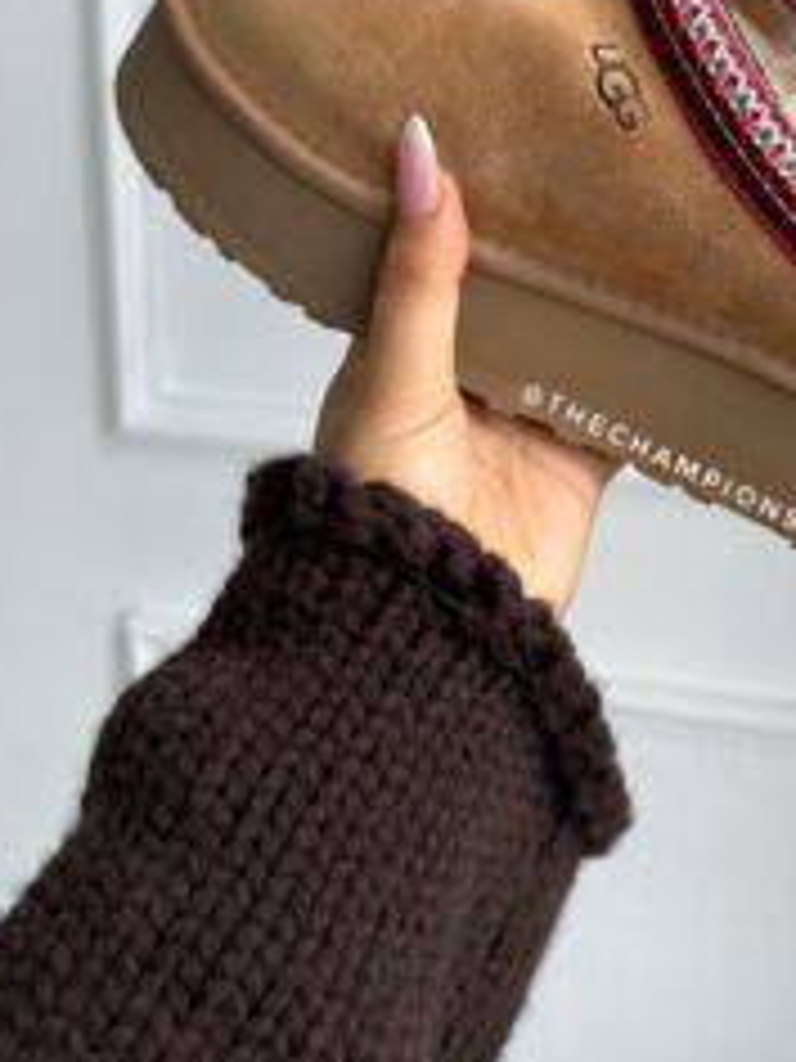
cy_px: 266
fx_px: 1349
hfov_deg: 31.8
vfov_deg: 41.7
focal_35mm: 44
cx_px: 661
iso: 80
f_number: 1.78
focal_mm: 6.86
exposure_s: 1/552
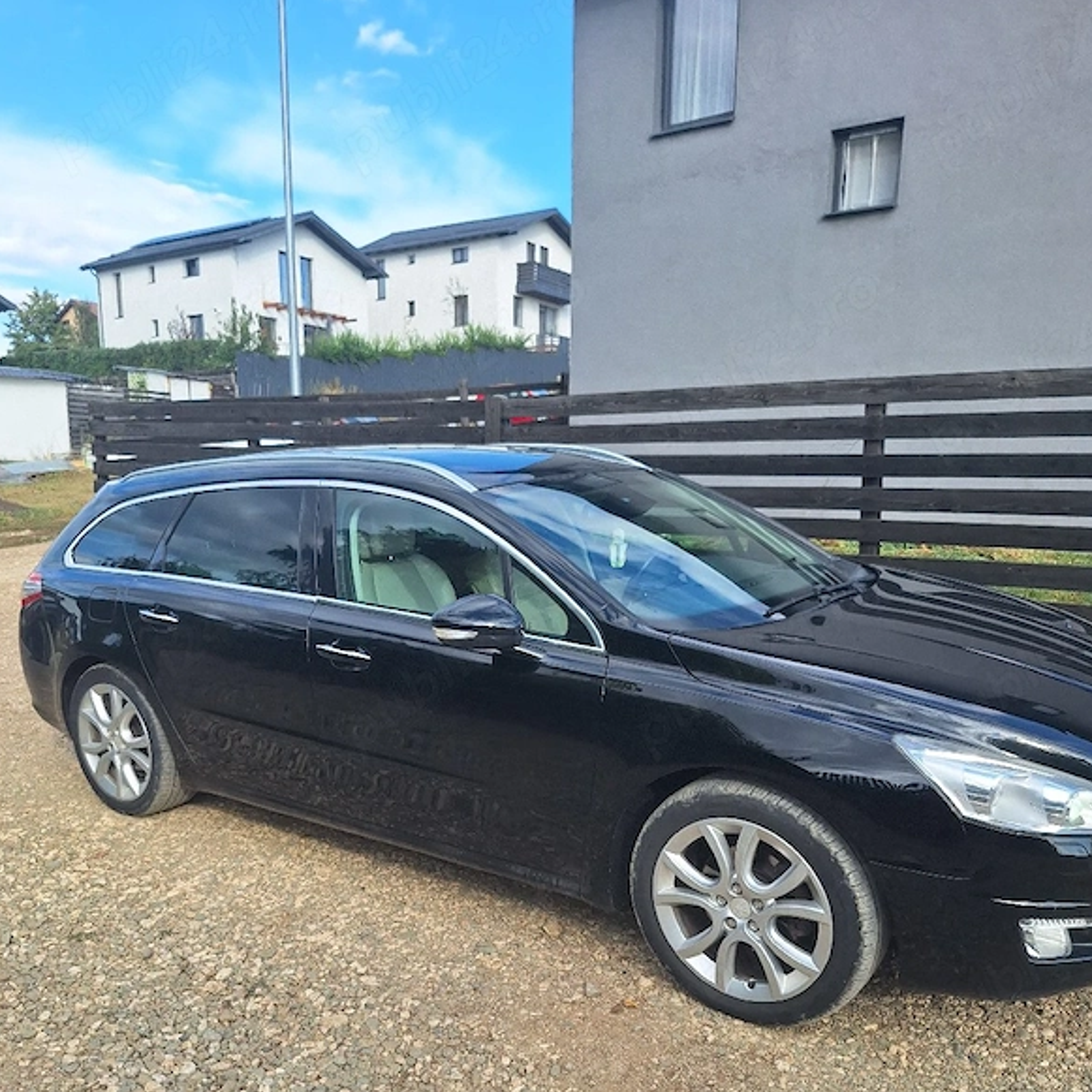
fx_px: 999
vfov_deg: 56.4
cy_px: 703
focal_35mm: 28
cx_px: 539
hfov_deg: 57.3
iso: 40
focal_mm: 5.54
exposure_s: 1/1429
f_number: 1.8
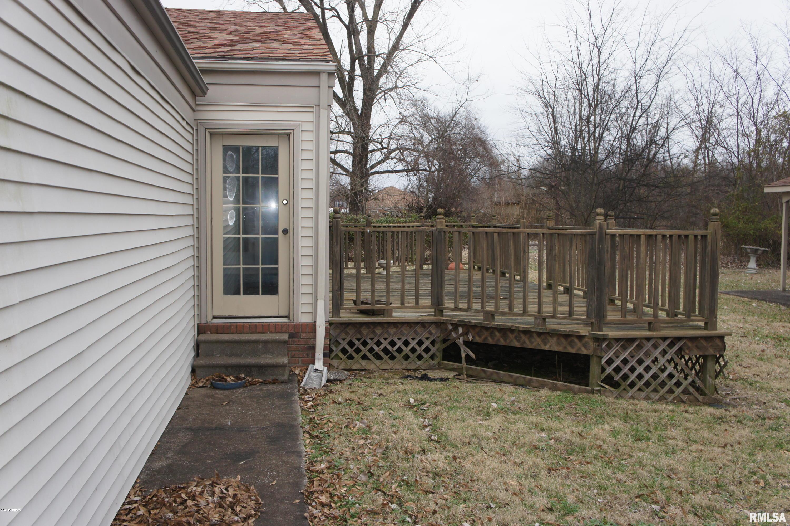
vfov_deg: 36.8
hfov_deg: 53.2
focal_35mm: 36
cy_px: 263
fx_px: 789
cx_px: 395
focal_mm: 24
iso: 200
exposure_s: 1/100
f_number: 5
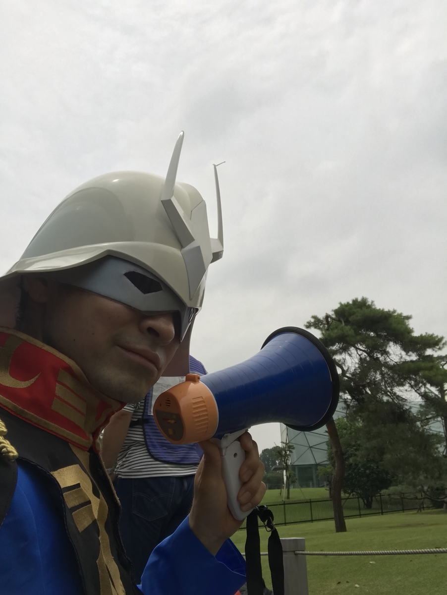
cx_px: 224
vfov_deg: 56.8
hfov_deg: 44.2
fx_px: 550
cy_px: 298
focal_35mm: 32
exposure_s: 1/1025
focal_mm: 2.87
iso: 25
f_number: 2.2
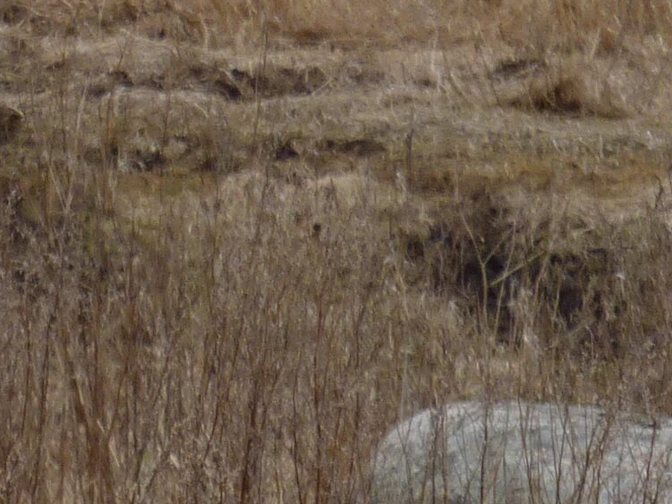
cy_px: -188
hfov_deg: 2.4
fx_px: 15788
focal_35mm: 813
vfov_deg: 1.8
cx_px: -25
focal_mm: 27.8
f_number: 4.5
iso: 80
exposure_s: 1/400
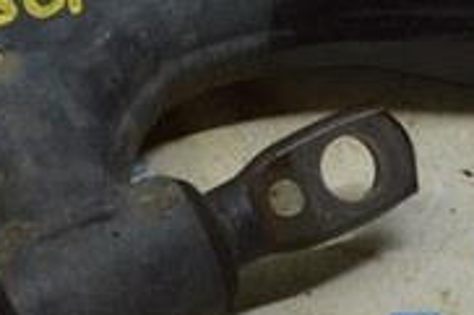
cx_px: 172
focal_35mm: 152
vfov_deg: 8.7
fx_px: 1999
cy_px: -238
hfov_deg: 13.5
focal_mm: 18
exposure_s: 1/40
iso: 400
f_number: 5.6
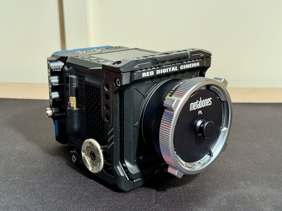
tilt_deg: -17.8
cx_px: 141
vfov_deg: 30.3
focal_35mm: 48
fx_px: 391
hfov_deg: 39.7
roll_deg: -0.6
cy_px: 106
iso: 64
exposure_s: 1/100
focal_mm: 6.76
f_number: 1.78
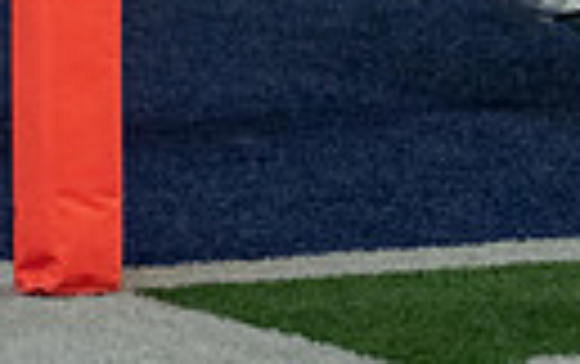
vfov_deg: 2.2
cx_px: 463
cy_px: -254
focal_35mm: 603
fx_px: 9544
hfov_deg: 3.5
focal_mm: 111
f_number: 2.8
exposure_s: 1/1250
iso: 4000
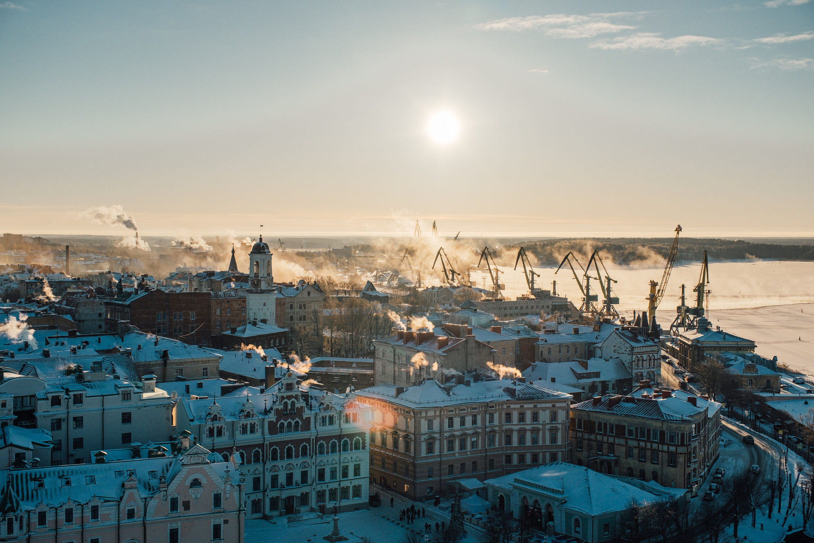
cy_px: 272
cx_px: 407
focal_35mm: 47
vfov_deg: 28.7
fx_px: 1061
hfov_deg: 42.0
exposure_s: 1/900
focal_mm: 29.9
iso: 320
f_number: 5
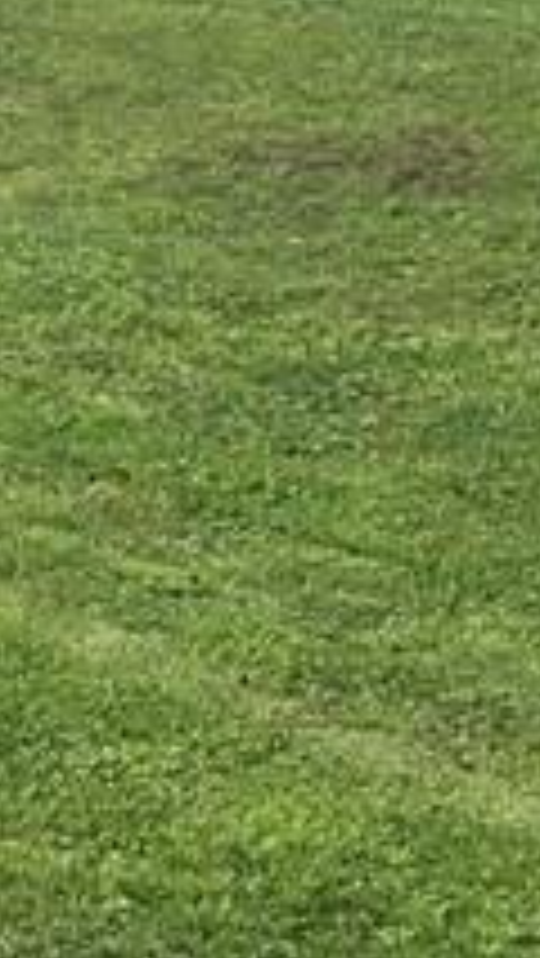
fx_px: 3865
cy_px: -184
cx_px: 126
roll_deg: -1.2
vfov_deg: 13.7
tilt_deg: -0.8
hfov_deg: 8.0
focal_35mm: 152
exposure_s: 1/1425
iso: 25
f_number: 2.2
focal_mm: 4.15
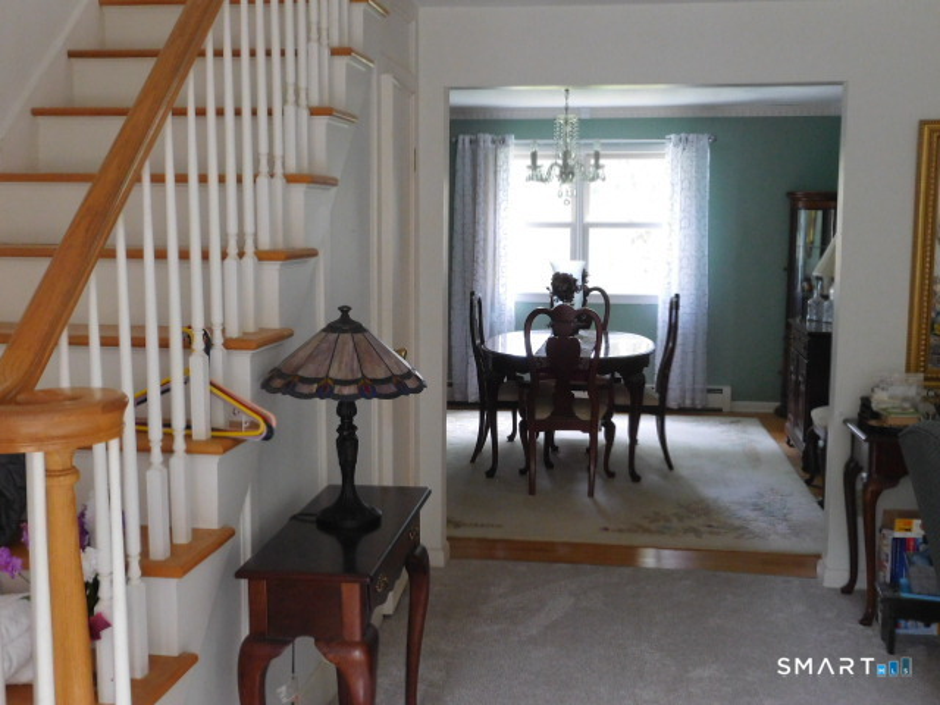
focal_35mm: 40
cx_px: 470
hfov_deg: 46.8
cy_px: 352
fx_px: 1086
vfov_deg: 36.0
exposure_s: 1/15
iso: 400
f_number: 3.6
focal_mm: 7.1
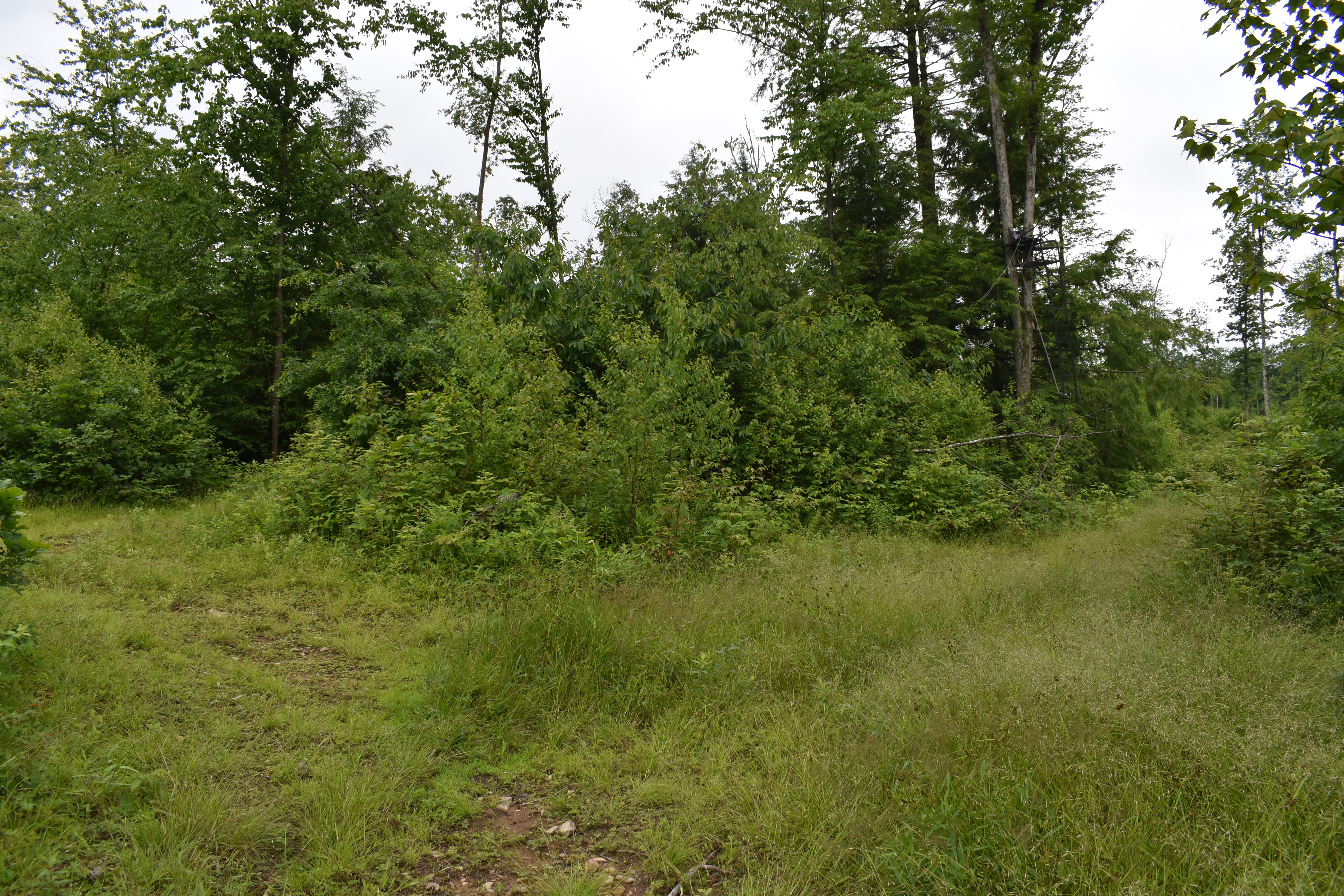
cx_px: 672
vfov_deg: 48.0
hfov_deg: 67.4
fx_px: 1008
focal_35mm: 27
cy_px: 448
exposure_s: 1/250
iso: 250
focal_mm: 18
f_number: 8
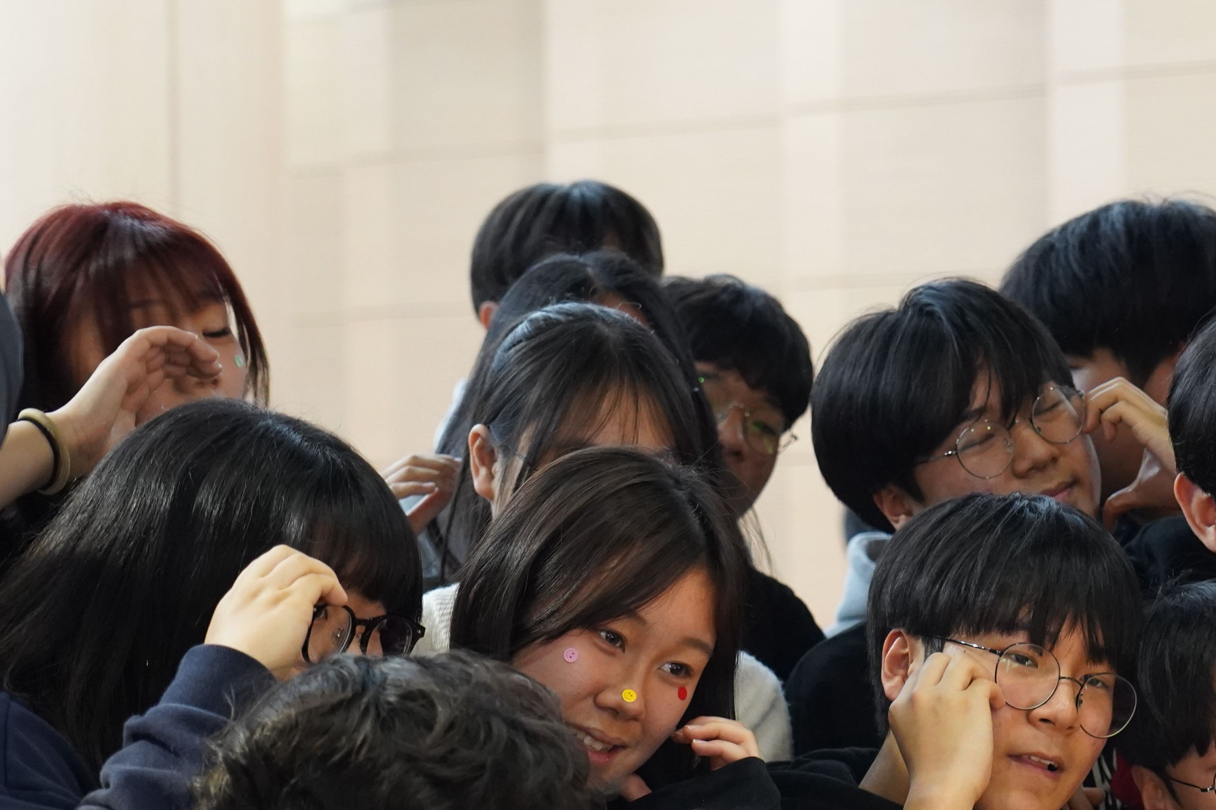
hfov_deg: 15.4
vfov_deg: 10.3
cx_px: 878
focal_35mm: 133
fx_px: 4492
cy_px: 633
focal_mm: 68
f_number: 4
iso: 4000
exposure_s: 1/80
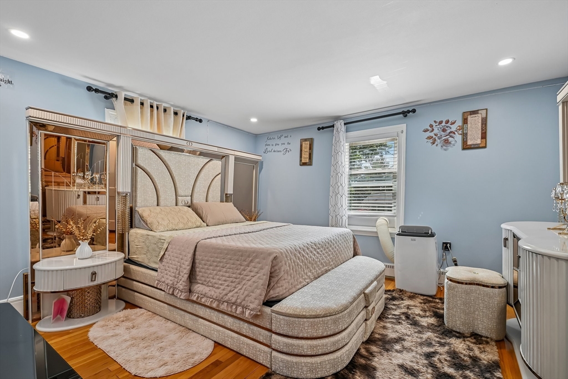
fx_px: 252
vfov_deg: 73.8
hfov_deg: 96.7
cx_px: 284
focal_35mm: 16
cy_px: 190
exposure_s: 1/30
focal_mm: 16
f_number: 8
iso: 400
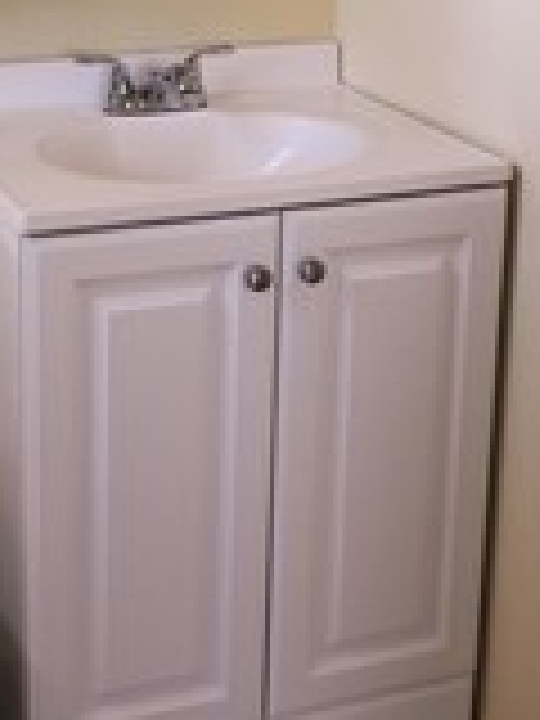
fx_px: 1498
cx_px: 158
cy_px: 94
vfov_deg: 26.3
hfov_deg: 20.3
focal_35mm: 72
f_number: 2.8
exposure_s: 1/200
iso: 100
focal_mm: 4.3
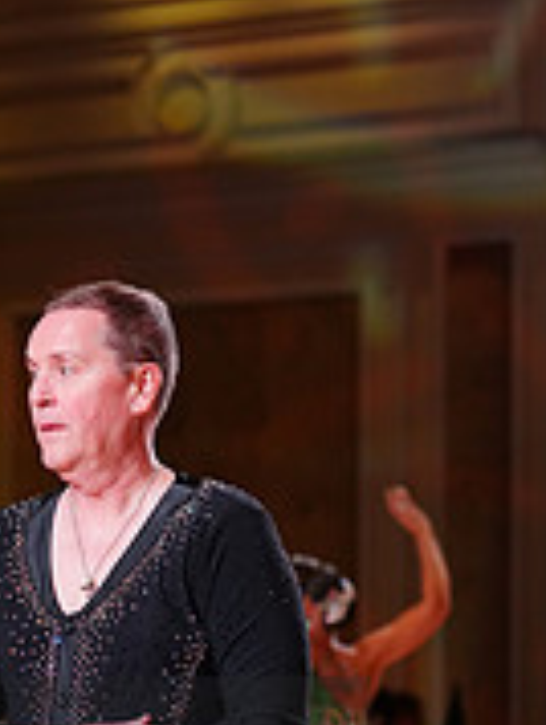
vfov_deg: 8.9
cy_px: 815
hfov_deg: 6.7
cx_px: -189
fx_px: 4595
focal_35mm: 219
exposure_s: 1/400
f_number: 2.8
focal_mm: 70
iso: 1250
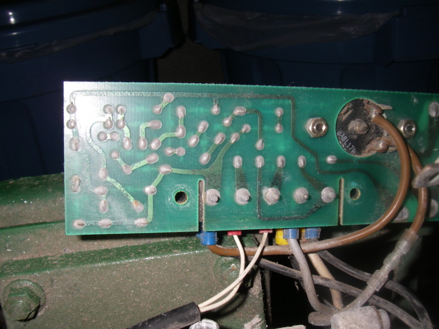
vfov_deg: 37.7
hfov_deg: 49.0
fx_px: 482
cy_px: 164
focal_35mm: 38
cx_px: 220
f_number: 6.6
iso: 80
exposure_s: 1/40
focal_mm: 6.3
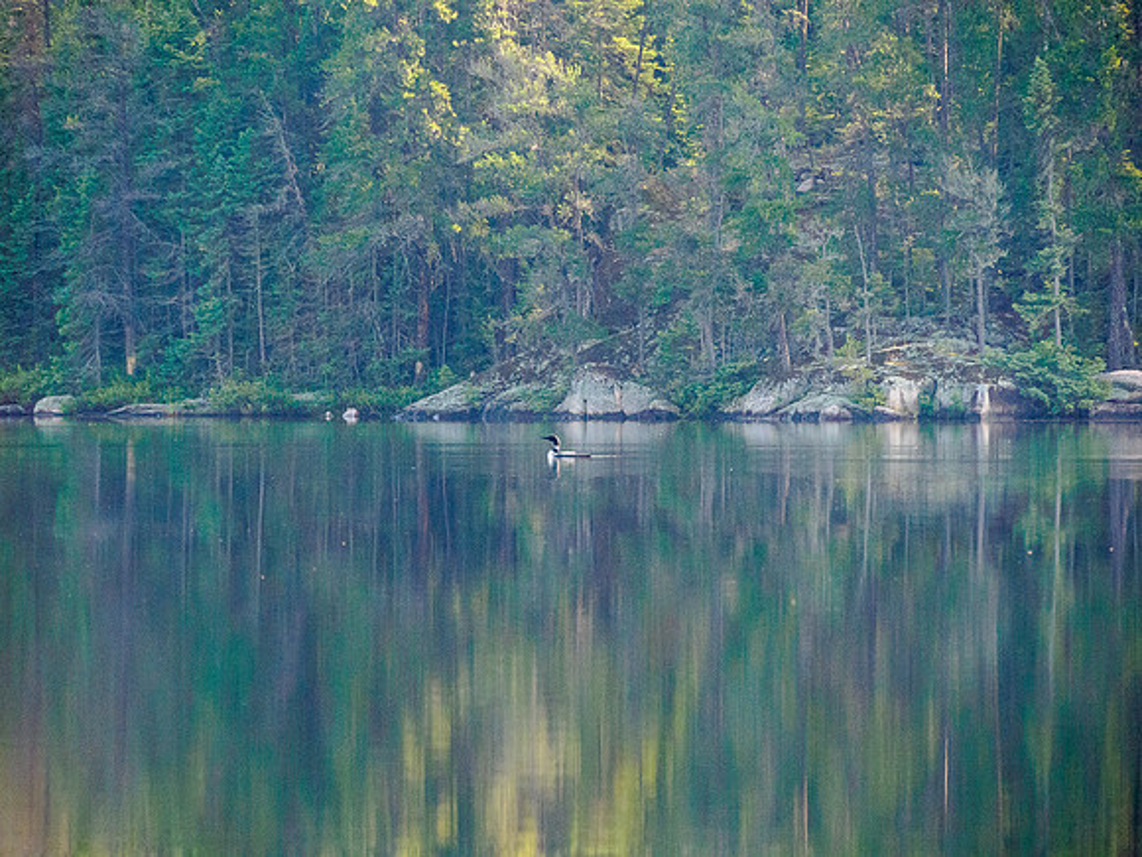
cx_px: 571
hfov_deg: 4.9
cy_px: 428
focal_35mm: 401
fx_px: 13229
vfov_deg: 3.7
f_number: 8
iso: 3200
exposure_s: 1/400
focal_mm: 200
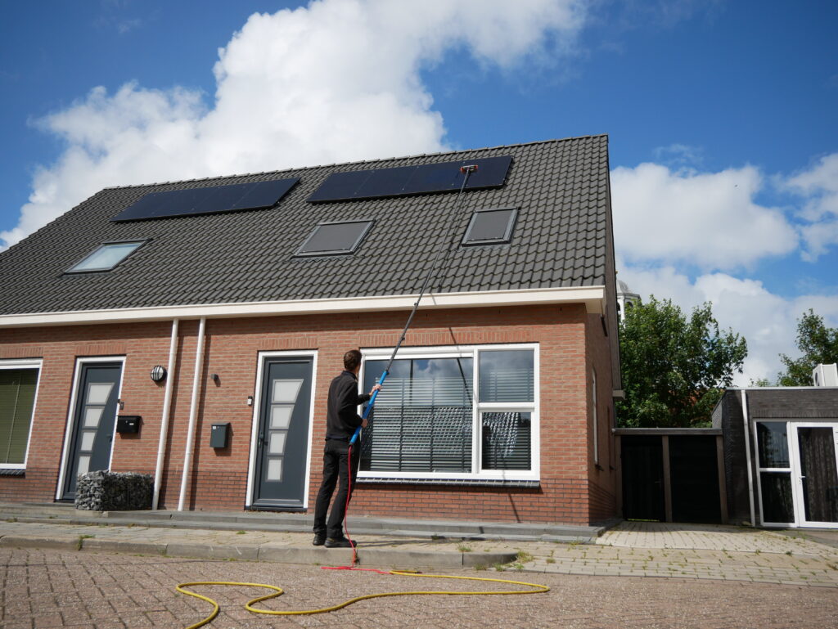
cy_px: 314
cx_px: 419
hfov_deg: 59.9
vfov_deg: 46.8
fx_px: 727
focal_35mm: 30
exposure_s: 1/3200
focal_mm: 15
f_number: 3.7
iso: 200
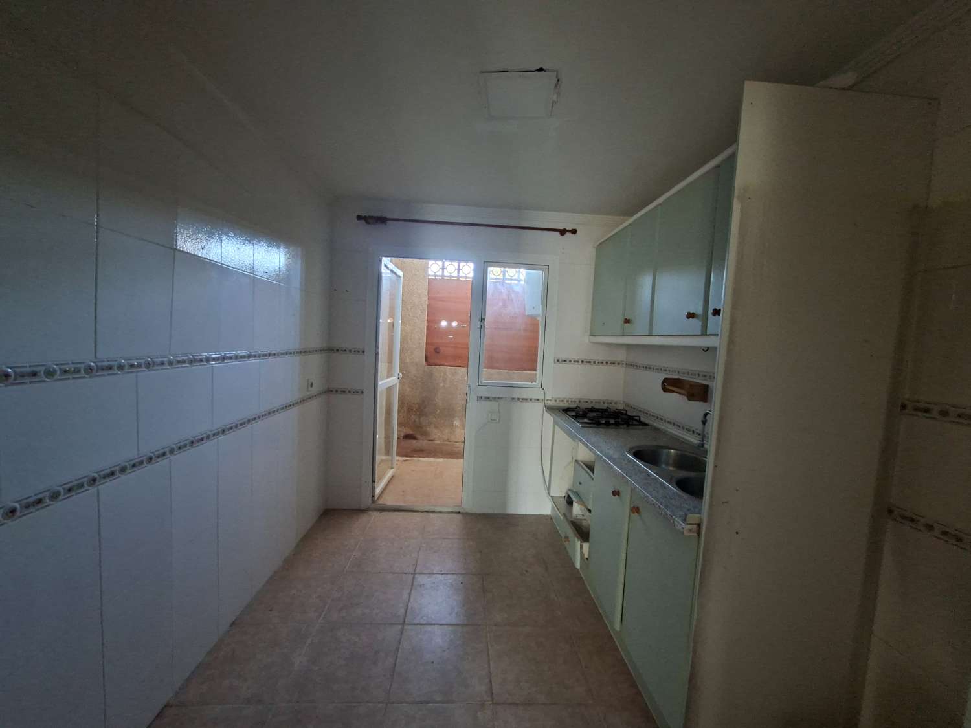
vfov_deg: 89.9
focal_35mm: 13
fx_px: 365
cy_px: 364
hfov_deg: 106.2
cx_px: 486
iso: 500
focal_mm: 1.74
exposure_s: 1/25
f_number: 2.2
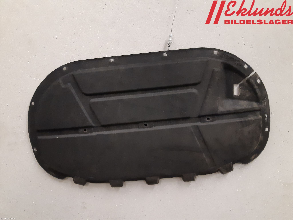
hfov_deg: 67.3
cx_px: 146
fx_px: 220
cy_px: 110
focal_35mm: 26
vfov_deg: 53.1
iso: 320
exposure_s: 1/50
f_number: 1.7
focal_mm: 3.93
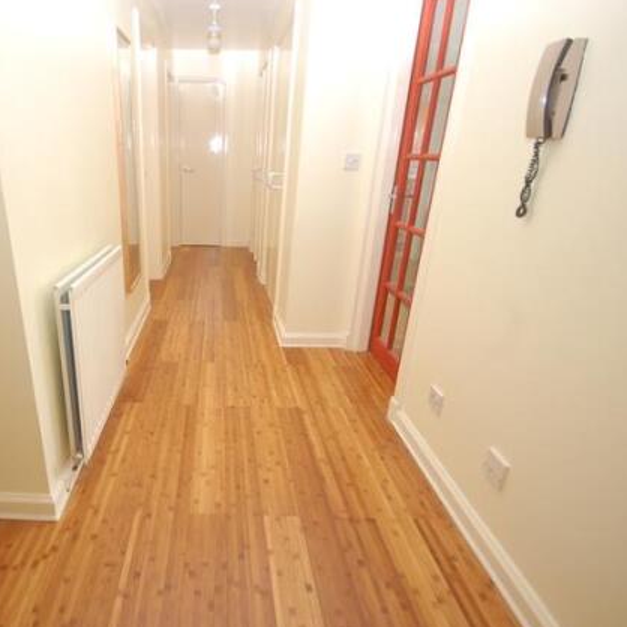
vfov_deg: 74.8
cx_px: 214
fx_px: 410
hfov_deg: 72.8
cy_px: 315
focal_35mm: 20
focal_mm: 10
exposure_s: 1/60
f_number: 4
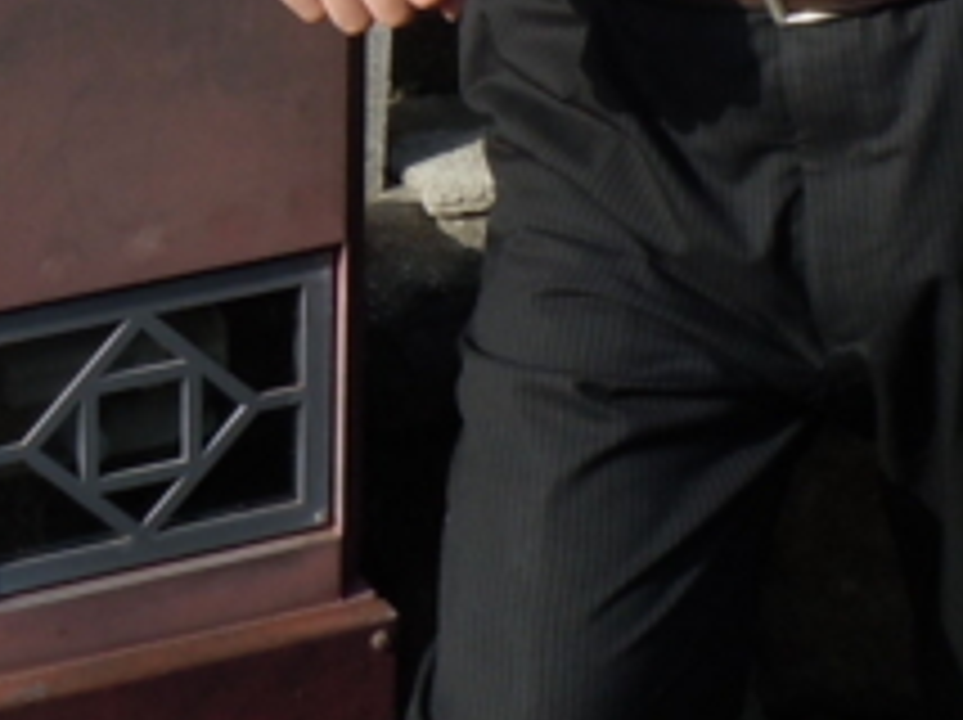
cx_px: -486
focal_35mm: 146
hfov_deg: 12.8
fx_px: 4057
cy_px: -288
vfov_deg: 9.9
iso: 100
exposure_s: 1/400
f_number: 4.3
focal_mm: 6.9
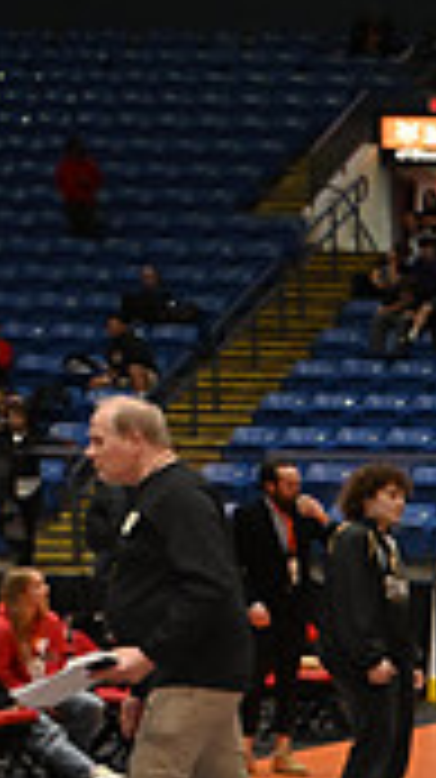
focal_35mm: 123
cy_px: 861
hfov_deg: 8.4
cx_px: 1286
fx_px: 2534
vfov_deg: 16.9
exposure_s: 1/160
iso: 1600
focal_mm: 35
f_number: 6.3
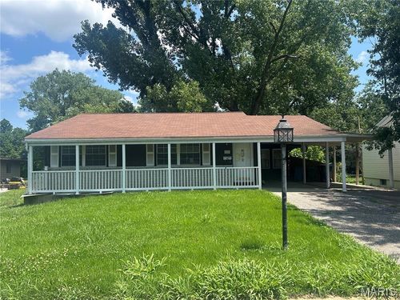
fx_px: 300
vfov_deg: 53.1
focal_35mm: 26
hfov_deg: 67.3
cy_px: 150
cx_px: 200
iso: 50
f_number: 1.5
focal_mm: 5.7
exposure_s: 1/2123
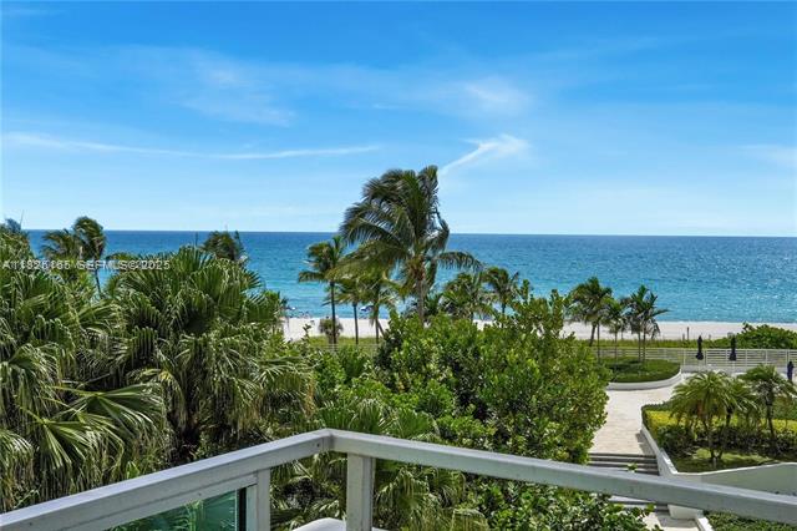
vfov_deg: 29.8
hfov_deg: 43.6
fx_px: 996
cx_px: 398
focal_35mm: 45
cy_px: 266
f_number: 14
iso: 250
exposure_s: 1/2000
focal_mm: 30
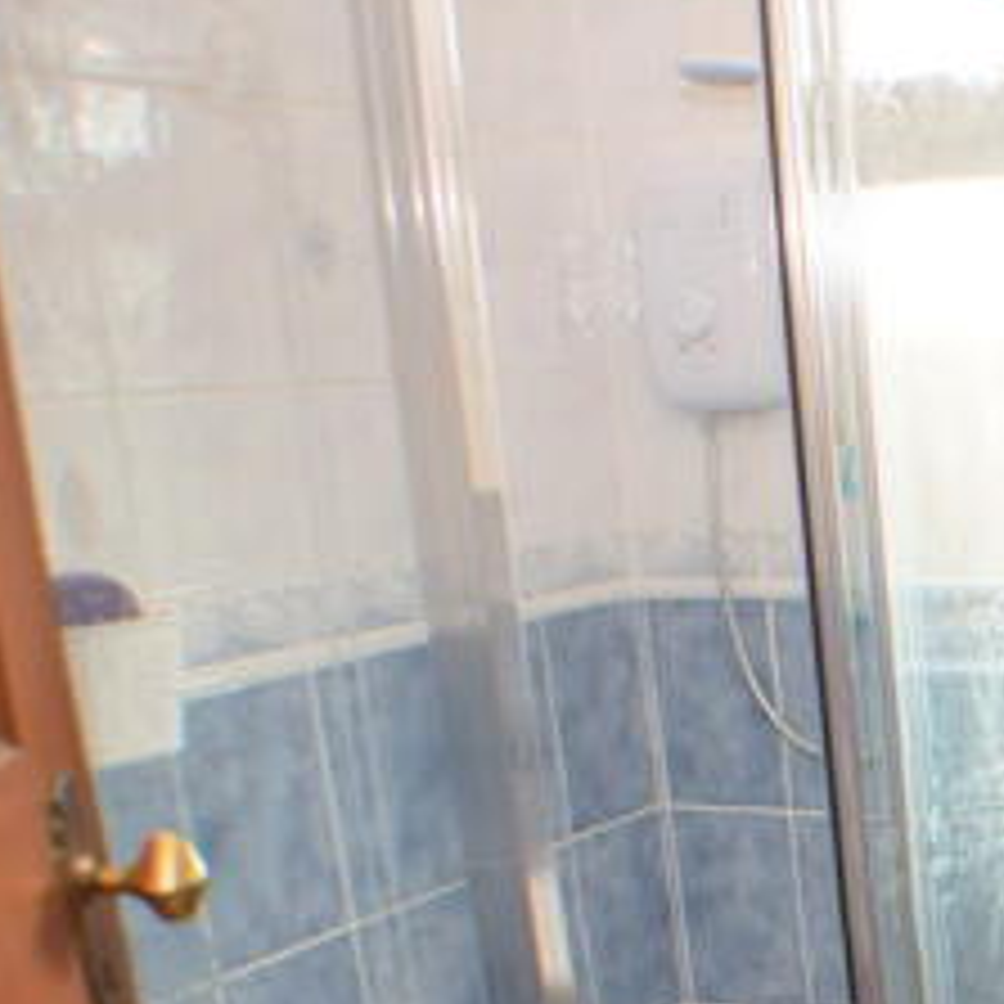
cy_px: 961
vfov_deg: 22.3
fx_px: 2461
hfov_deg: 20.7
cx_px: 1362
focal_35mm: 75
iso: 400
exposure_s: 1/80
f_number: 4.5
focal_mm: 20
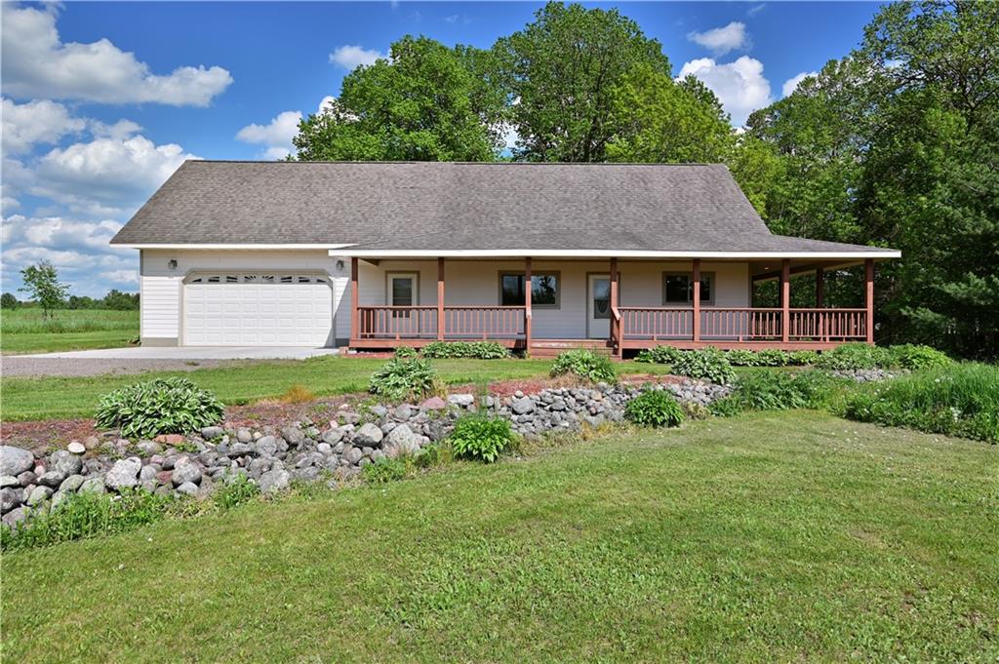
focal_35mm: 21
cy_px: 332
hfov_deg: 81.2
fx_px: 582
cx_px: 500
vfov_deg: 59.4
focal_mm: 21
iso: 100
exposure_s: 1/500
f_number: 5.6
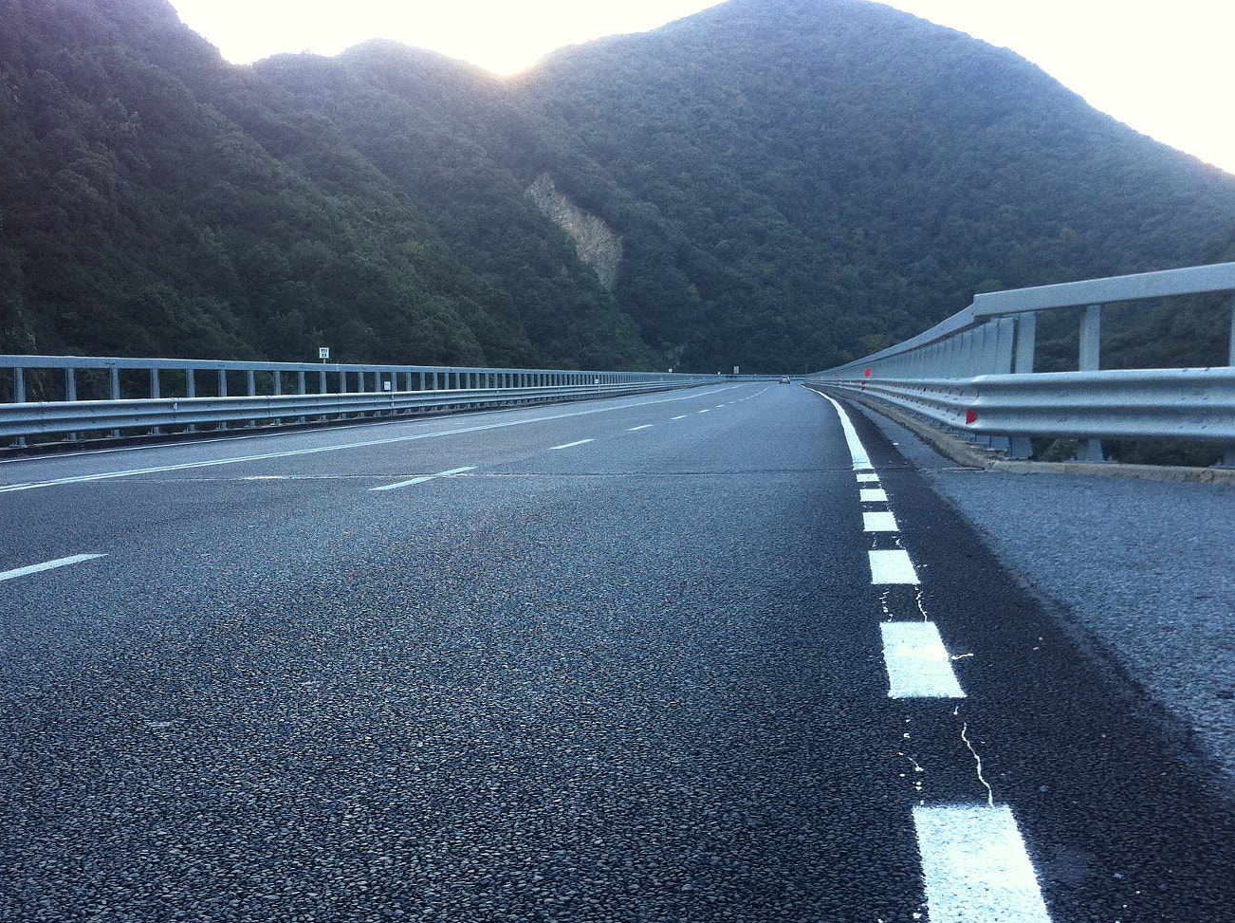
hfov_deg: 43.9
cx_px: 585
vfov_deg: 33.5
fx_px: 1532
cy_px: 530
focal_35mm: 43
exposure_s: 1/60
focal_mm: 3.85
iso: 80
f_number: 2.8
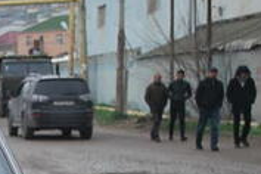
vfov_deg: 8.0
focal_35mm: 168
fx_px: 1218
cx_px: -212
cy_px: 262
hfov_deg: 11.3
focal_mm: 30
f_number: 4.8
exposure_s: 1/60
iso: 200
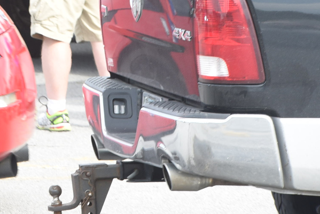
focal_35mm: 741
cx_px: -250
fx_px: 6590
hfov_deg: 2.8
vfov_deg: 1.9
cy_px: -185
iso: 400
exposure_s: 1/200
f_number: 8
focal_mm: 185
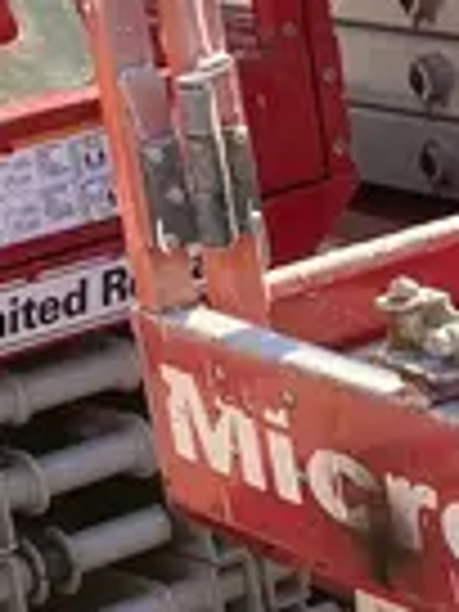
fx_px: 2670
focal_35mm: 151
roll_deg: +2.6
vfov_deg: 13.0
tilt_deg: -19.9
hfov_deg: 8.8
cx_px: 1138
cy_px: 443
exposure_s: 1/578
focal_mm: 3.99
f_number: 1.8
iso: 32
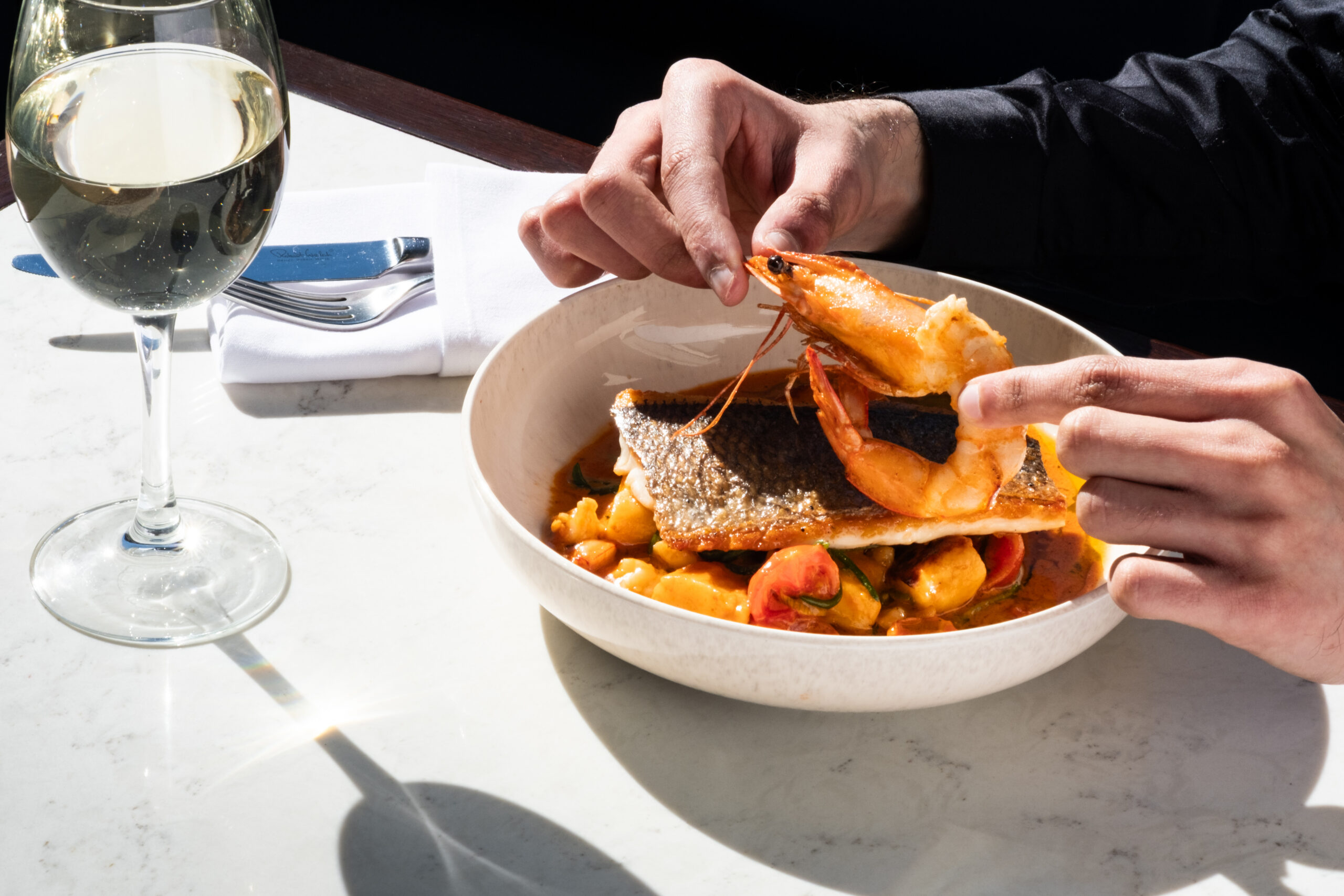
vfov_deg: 15.2
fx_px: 3360
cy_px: 448
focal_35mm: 90
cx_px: 672
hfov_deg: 22.6
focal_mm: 60
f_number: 22
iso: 250
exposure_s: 1/125
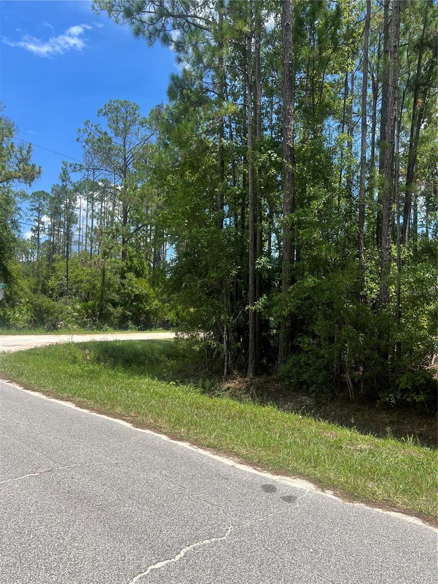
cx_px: 219
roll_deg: -1.3
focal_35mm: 26
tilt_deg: +3.4
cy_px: 292
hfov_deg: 53.1
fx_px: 439
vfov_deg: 67.3
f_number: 1.5
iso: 50
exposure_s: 1/2841
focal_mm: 5.7
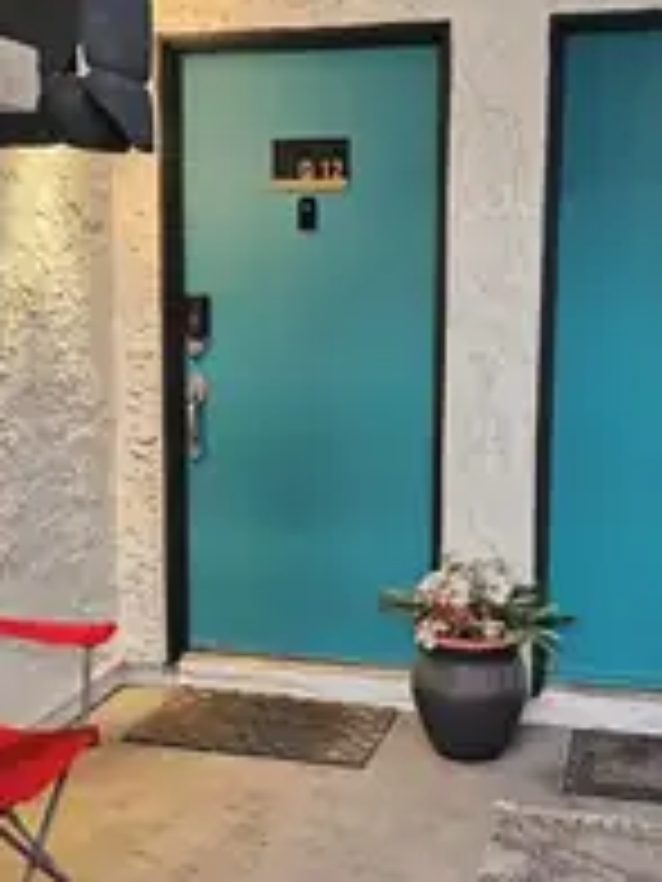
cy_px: 454
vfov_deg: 40.4
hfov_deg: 30.9
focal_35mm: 47
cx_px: 369
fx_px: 1198
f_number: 1.7
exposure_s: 1/120
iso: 800
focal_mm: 6.3
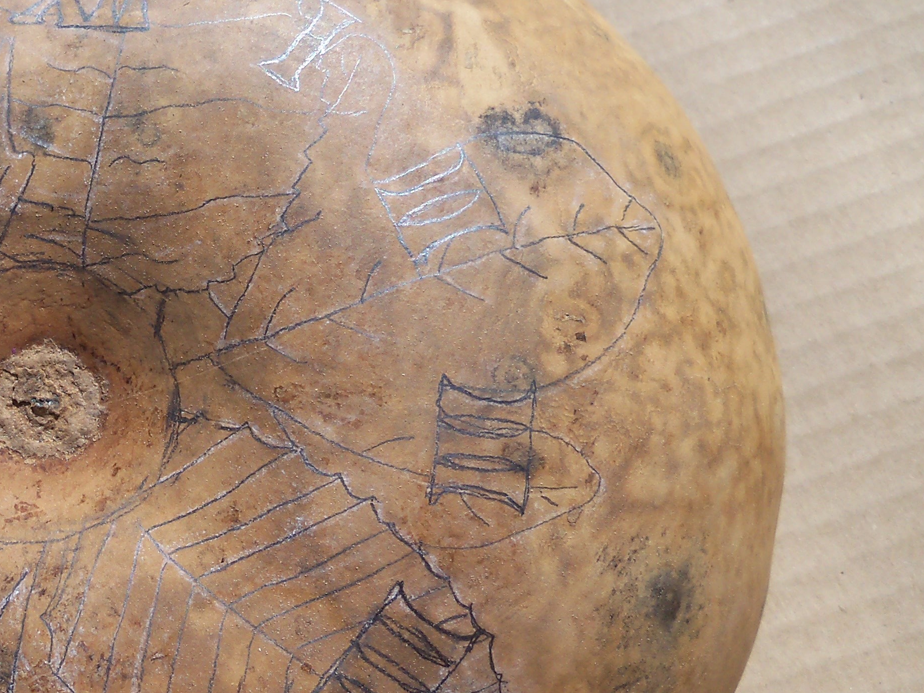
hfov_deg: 27.4
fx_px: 1842
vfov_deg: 21.3
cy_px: 353
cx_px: 130
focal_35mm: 69
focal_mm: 6.2
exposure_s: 1/1000
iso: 80
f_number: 3.5
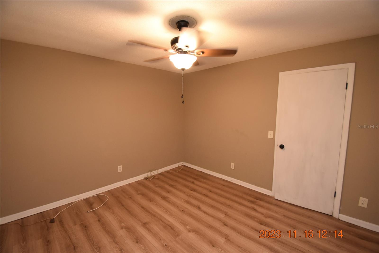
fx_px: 158
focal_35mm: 15
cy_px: 126
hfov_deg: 100.4
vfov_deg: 77.3
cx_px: 190
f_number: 3.5
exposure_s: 1/60
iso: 1100
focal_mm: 10
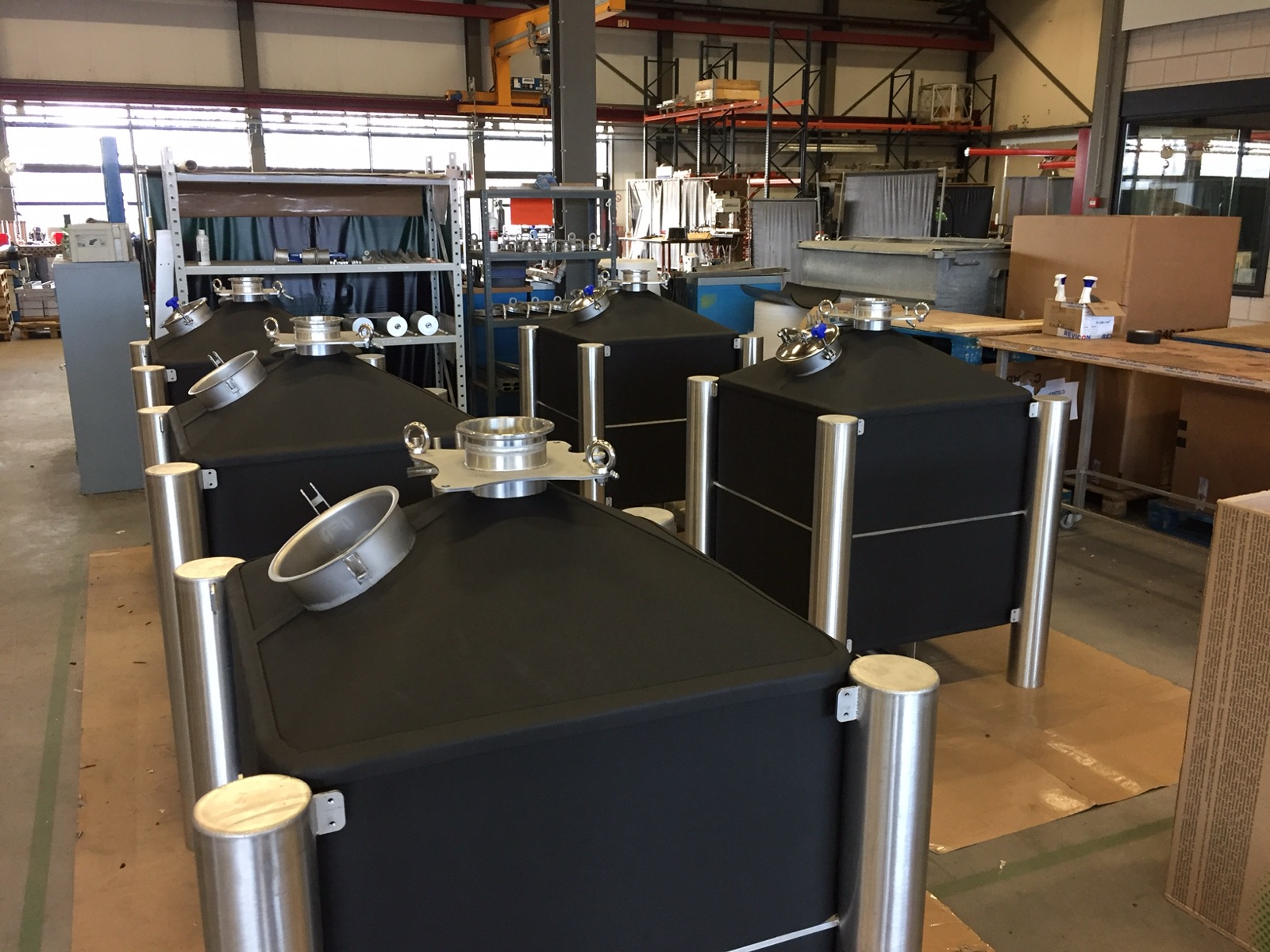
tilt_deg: -14.6
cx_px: 635
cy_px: 476
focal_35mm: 29
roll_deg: -0.8
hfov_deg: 61.7
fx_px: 1064
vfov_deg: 48.2
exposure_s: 1/33
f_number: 2.2
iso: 160
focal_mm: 4.15
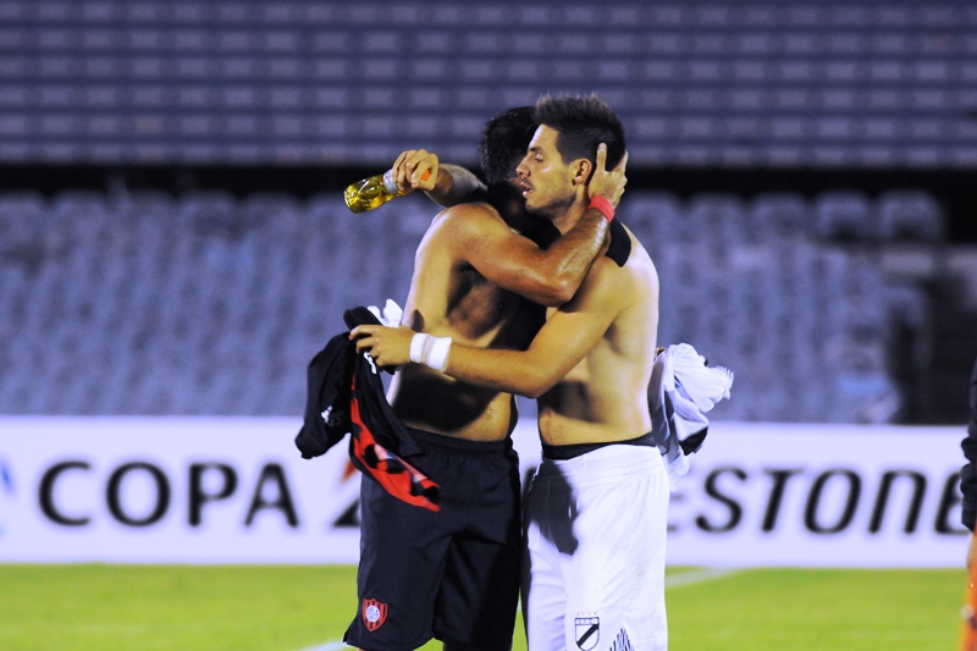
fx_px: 12209
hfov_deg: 4.6
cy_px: 326
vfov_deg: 3.1
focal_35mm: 450
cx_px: 488
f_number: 4.5
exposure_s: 1/250
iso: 1600
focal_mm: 300
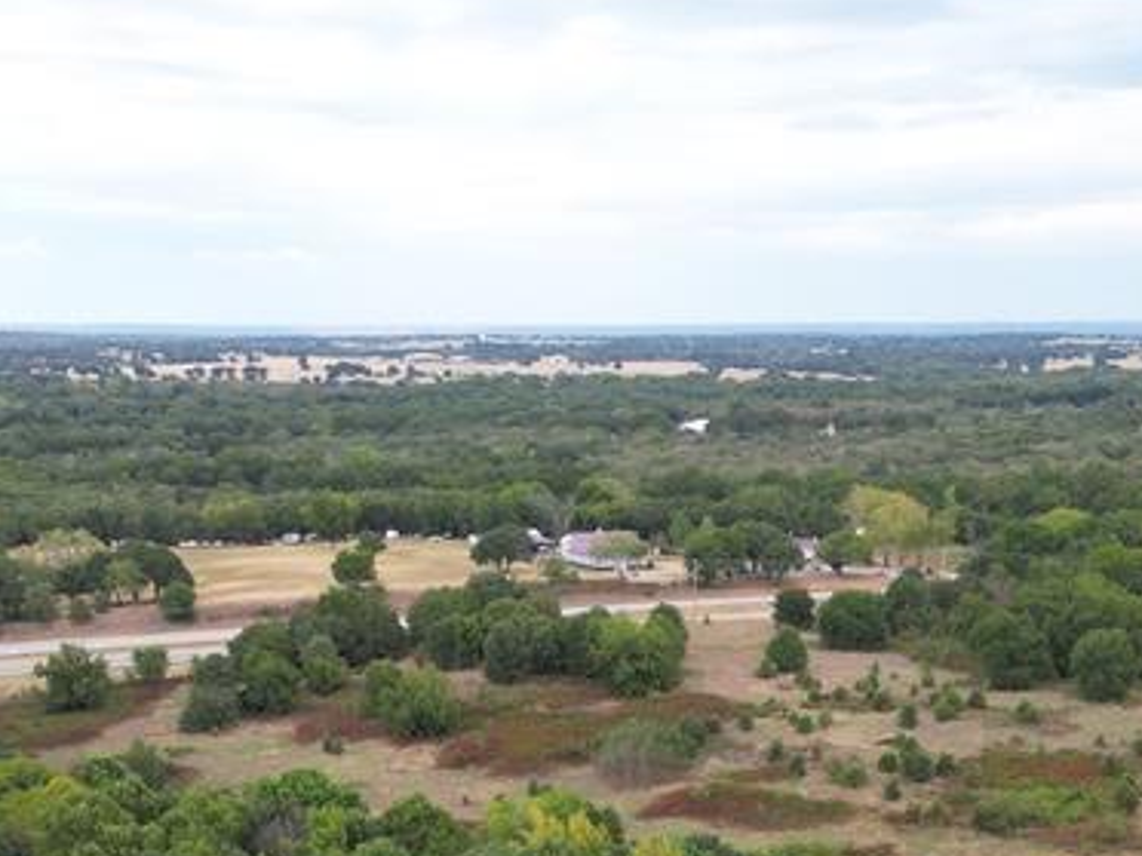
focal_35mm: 66
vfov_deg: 20.2
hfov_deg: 29.4
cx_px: 586
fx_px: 2177
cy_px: 1144
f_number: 1.7
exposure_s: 1/800
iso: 100
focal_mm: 6.72
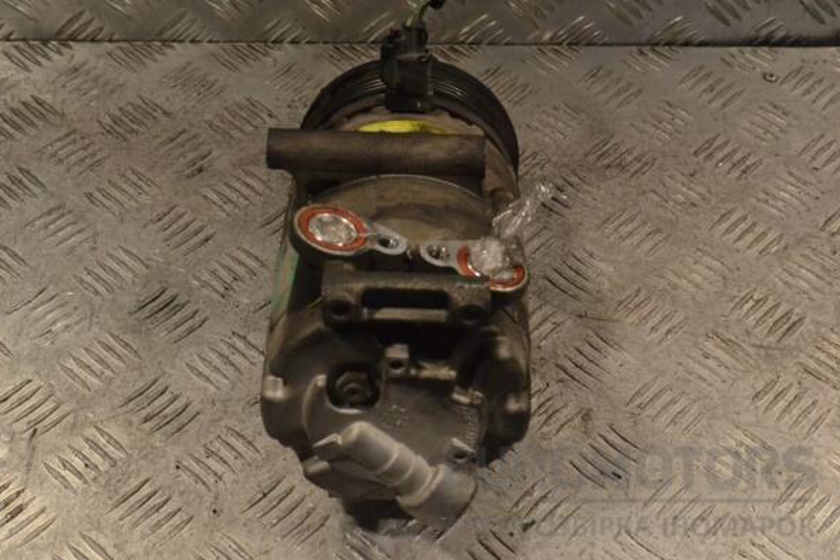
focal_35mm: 64
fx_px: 1493
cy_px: 279
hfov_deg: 31.4
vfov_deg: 21.2
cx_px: 416
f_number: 11
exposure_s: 1/500
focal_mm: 42
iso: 3200
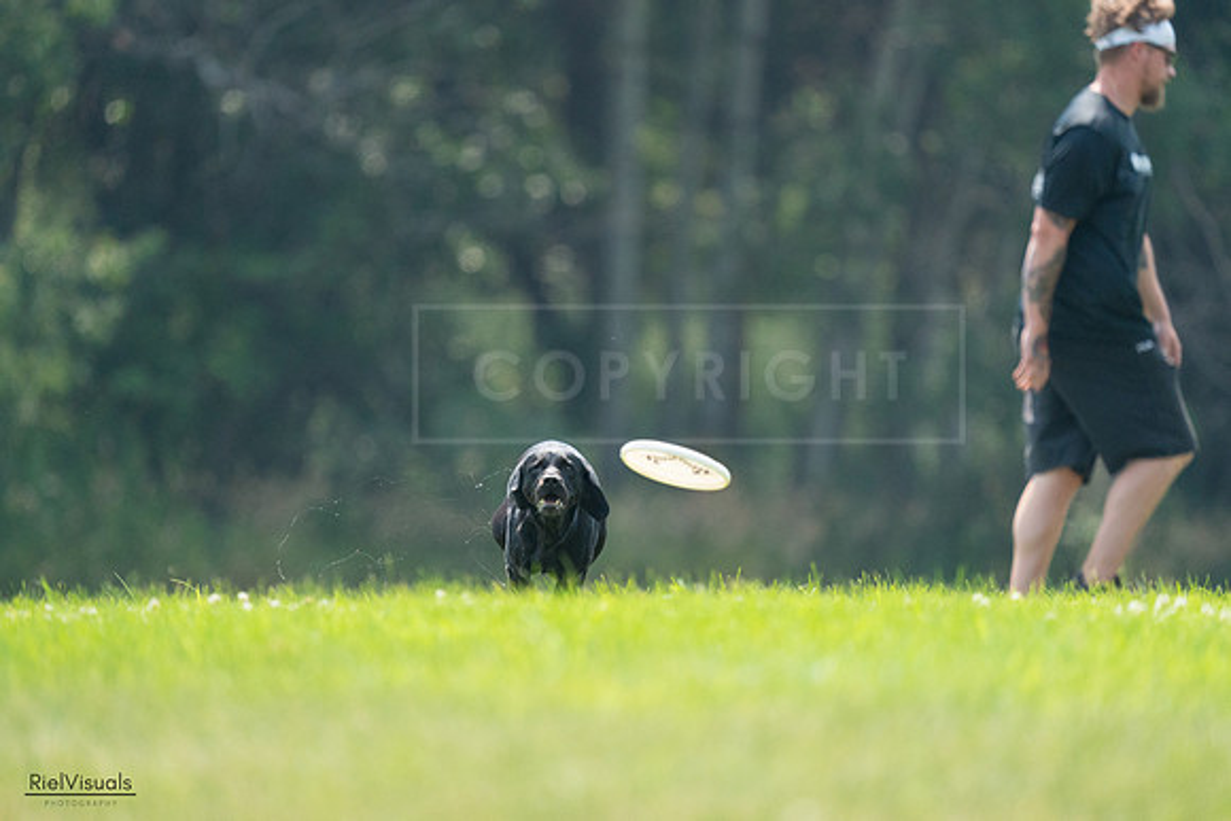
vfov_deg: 2.3
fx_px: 20177
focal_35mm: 590
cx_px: 607
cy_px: 410
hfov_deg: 3.5
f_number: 6.3
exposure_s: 1/4000
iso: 3200
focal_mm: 576
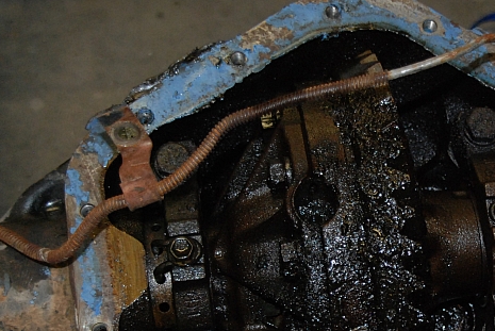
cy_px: 214
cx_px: 398
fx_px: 1238
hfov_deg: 22.3
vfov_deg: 15.2
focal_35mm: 90
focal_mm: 31
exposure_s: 1/60
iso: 800
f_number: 4.5
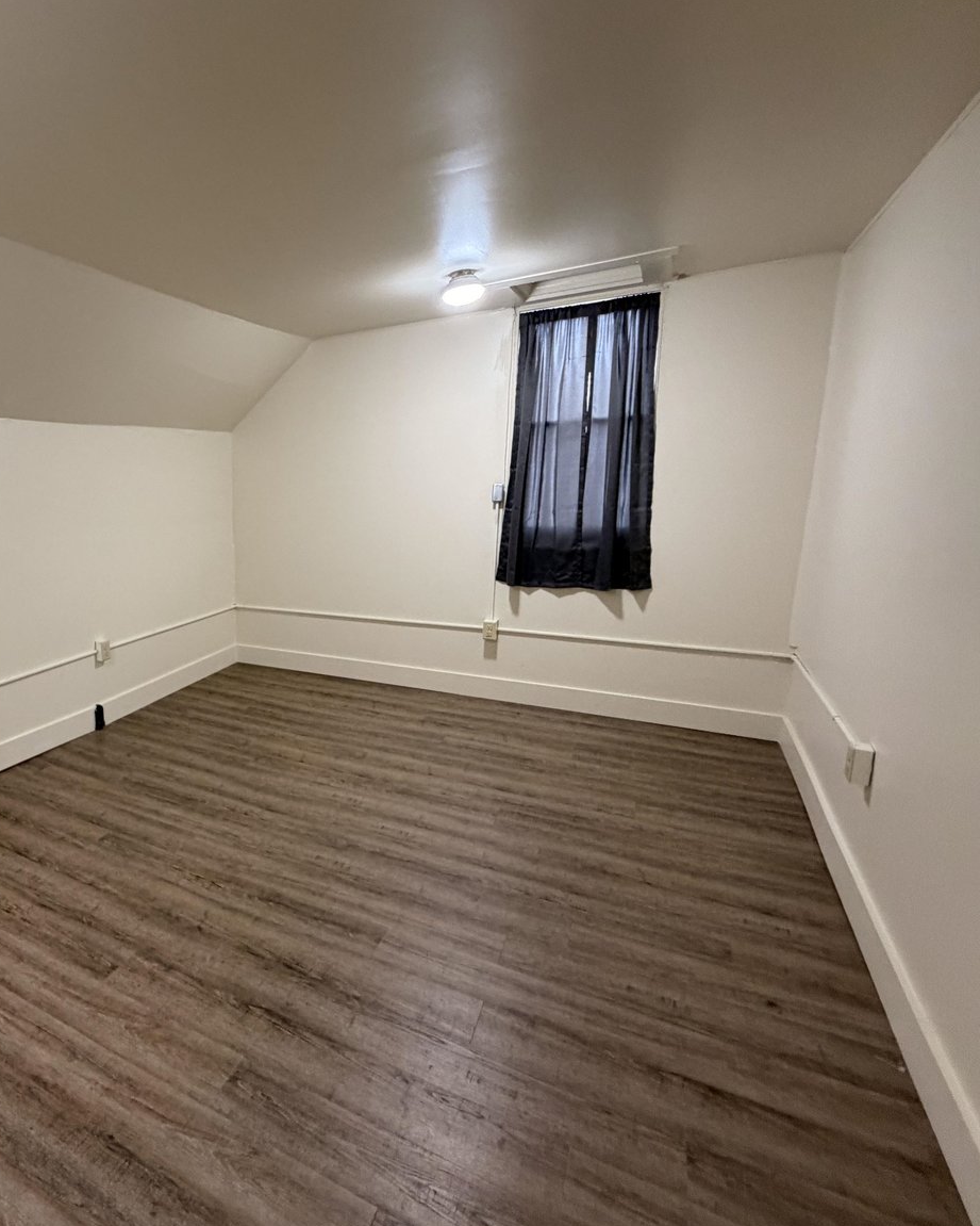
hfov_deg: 64.3
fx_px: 689
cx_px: 188
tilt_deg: -9.8
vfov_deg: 83.3
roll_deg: +2.4
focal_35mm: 19
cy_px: 599
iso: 320
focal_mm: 2.22
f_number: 2.2
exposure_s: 1/60
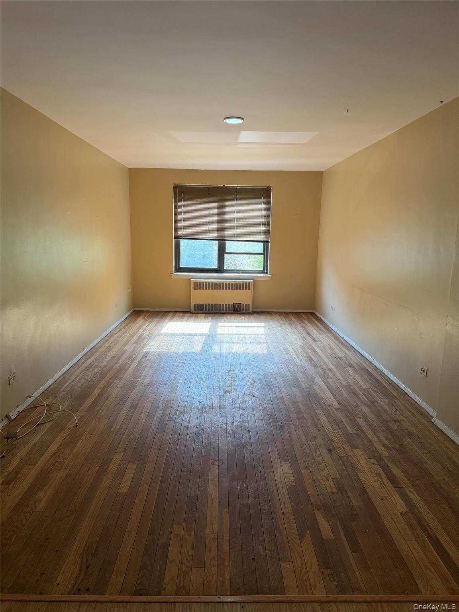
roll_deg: -1.3
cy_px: 306
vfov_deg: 71.6
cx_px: 230
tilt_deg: -10.8
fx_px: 424
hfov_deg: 56.8
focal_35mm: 24
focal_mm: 6.76
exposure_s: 1/217
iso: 160
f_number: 1.78
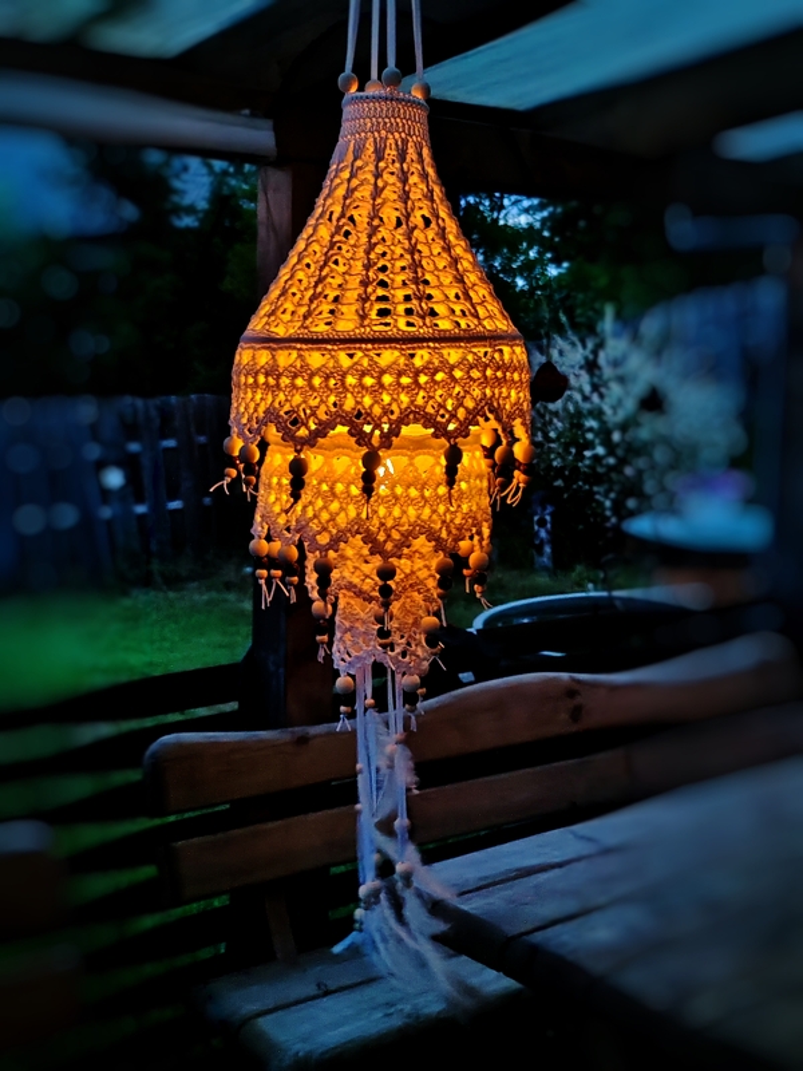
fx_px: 711
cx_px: 402
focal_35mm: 23
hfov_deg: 58.9
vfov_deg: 73.9
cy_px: 536
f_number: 1.69
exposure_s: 1/7.69
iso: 9878
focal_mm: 7.01
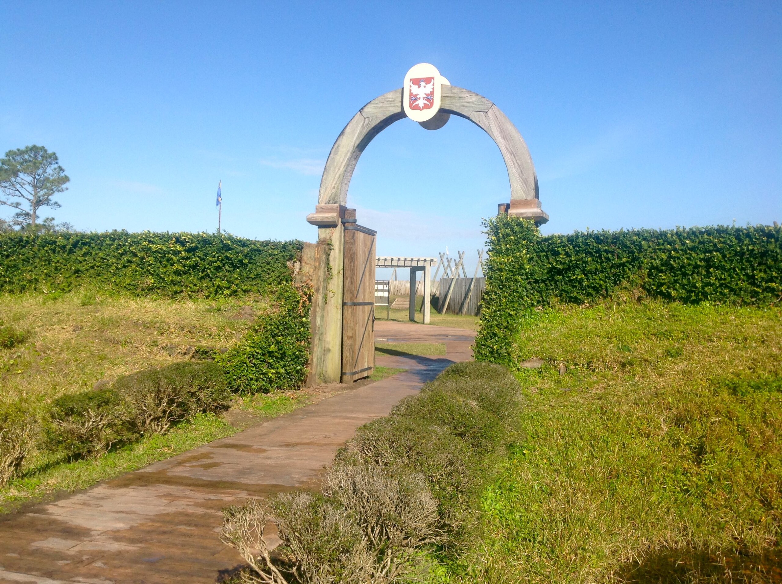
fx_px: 789
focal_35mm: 35
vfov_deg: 40.6
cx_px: 391
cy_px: 292
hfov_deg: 52.7
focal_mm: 4.28
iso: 50
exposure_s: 1/1890
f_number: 2.4
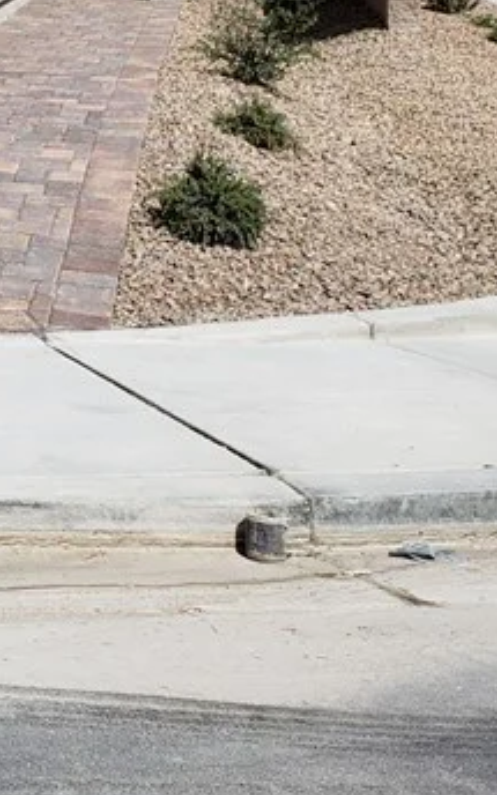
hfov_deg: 13.1
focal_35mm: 82
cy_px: -39
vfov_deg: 23.9
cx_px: -585
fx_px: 1777
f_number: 2.4
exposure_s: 1/2514
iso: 50
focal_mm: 4.3
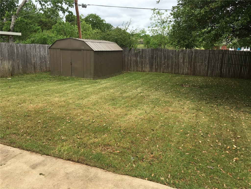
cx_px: 126
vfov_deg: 48.2
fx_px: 210
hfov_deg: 61.7
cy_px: 94
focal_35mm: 29
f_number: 2.2
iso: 25
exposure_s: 1/1115
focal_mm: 4.15
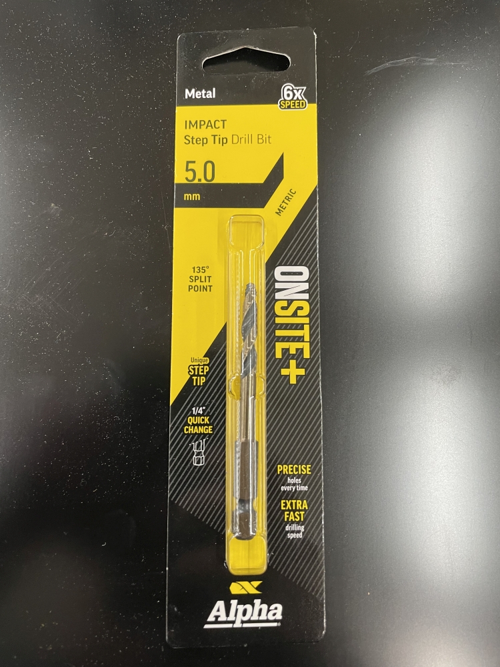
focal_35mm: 26
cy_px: 334
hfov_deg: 53.1
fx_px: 501
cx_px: 250
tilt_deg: -81.9
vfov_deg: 67.3
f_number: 1.6
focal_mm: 4.2
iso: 100
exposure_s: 1/50
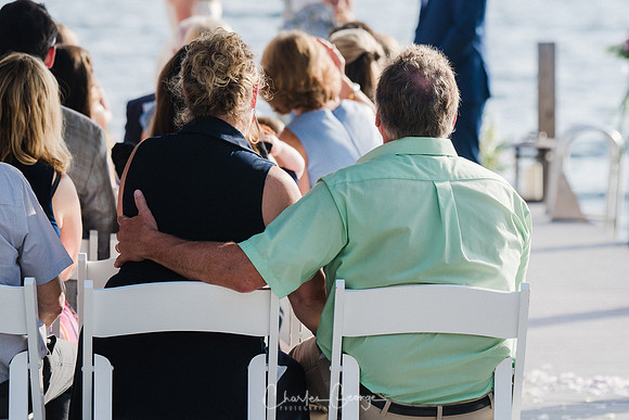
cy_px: 205
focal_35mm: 204
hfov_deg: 10.1
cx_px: 329
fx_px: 3568
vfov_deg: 6.7
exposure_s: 1/1250
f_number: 4
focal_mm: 130
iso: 200
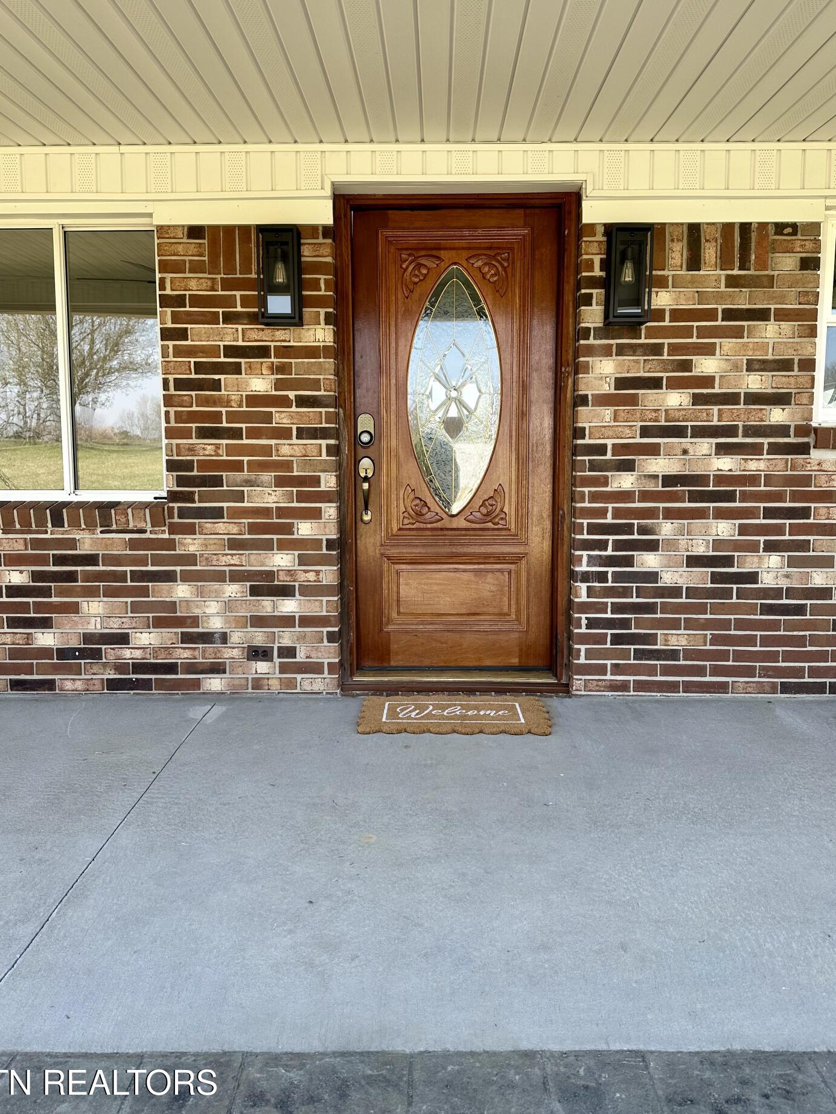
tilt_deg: -5.8
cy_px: 535
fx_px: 837
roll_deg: -1.1
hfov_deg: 53.1
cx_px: 415
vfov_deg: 67.3
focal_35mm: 26
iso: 80
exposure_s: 1/672
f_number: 1.78
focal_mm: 6.86
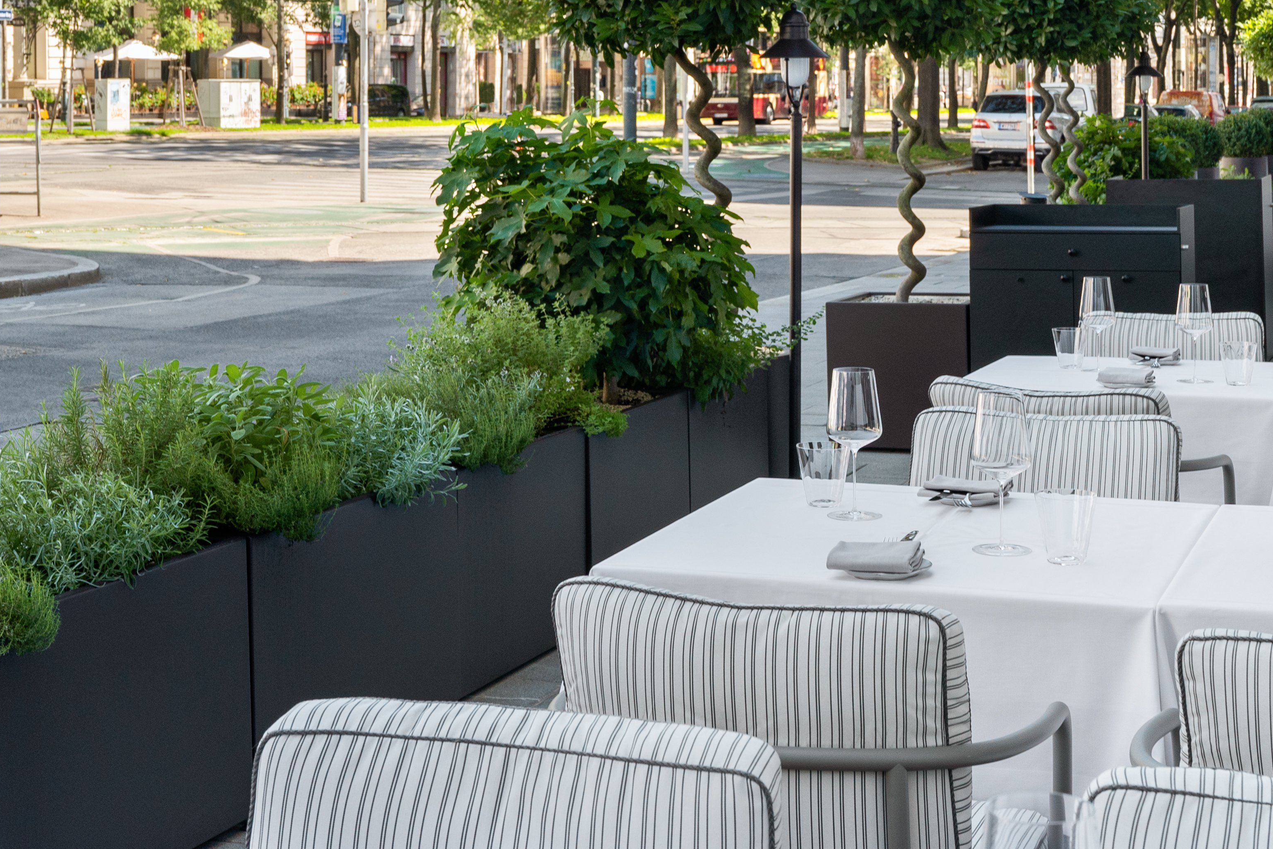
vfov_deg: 20.7
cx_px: 716
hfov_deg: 31.4
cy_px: 51
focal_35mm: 64
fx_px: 2263
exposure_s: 1/60
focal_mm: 33
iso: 200
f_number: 8
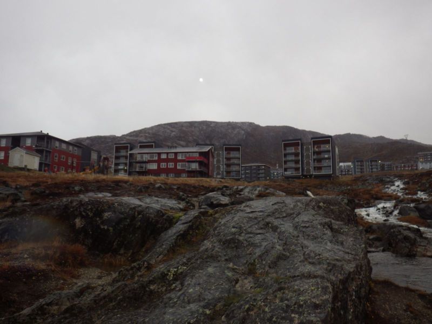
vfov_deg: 49.7
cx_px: 216
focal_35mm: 28
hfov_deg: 63.4
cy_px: 162
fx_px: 349
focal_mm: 5
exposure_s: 1/45
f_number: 3.5
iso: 125
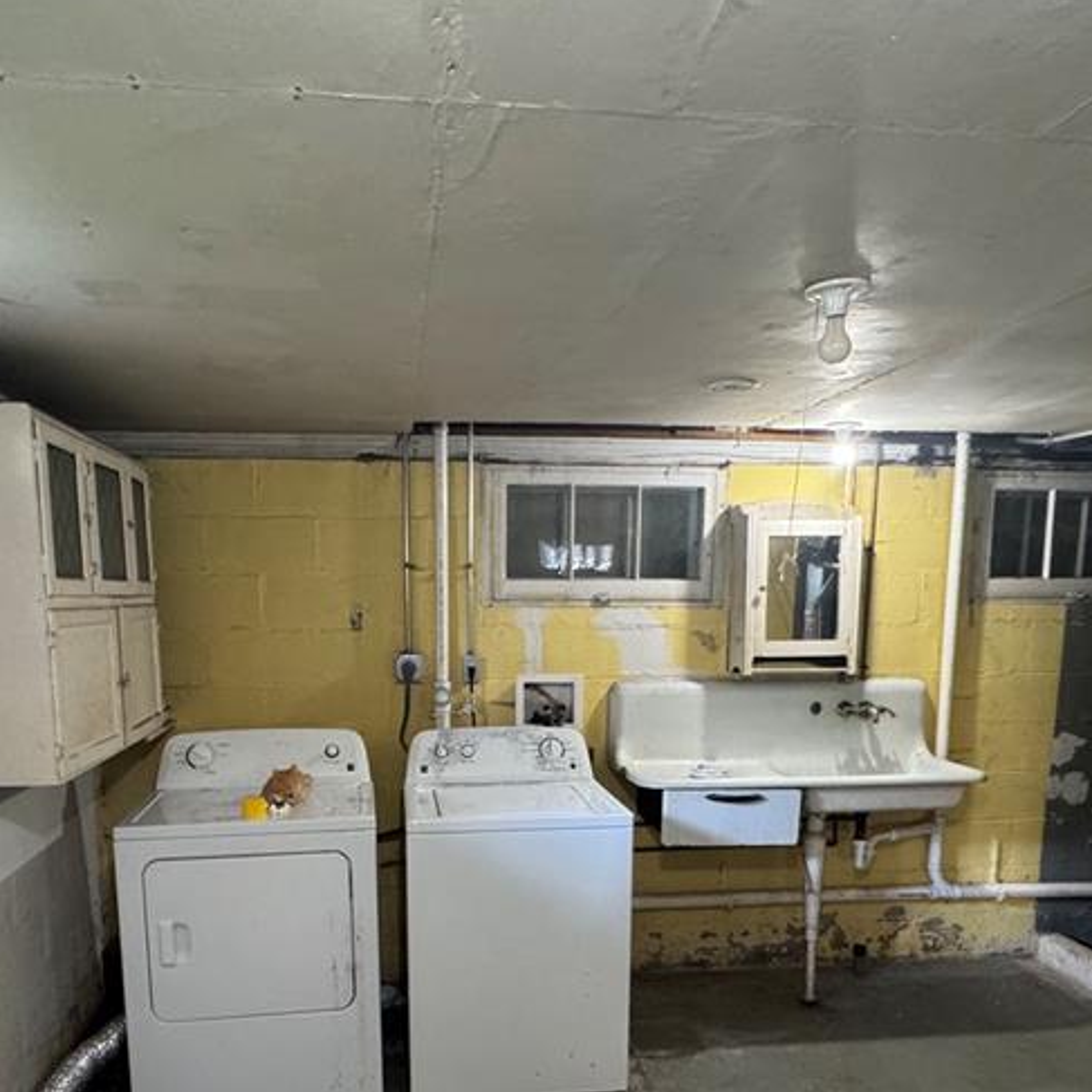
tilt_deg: -8.1
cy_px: 735
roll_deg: +0.1
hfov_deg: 60.9
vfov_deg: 59.4
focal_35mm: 26
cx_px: 500
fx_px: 928
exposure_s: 1/60
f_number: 2.2
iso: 400
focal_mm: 2.22
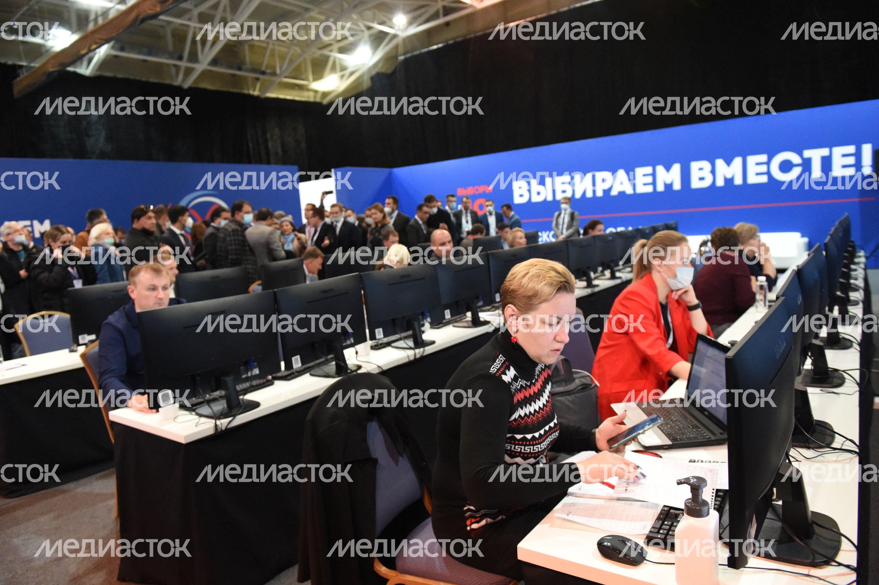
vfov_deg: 53.1
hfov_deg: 73.8
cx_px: 440
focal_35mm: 24
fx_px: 586
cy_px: 292
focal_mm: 24
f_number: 4
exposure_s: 1/800
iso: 12800
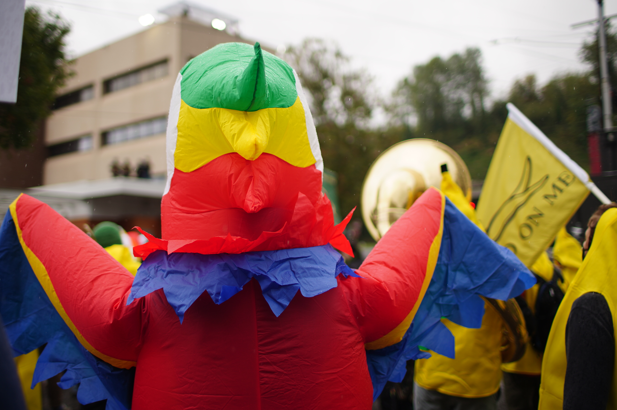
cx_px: 284
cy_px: 190
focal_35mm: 39
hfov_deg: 49.5
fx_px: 668
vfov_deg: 34.1
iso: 100
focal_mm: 35
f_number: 1.4
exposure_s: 1/1000
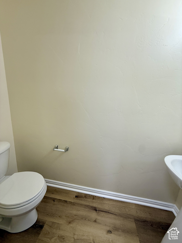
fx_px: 98
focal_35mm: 14
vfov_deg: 102.1
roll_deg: -4.9
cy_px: 122
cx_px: 91
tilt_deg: -12.7
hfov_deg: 85.7
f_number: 2.2
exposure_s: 1/120
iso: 100
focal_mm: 2.22
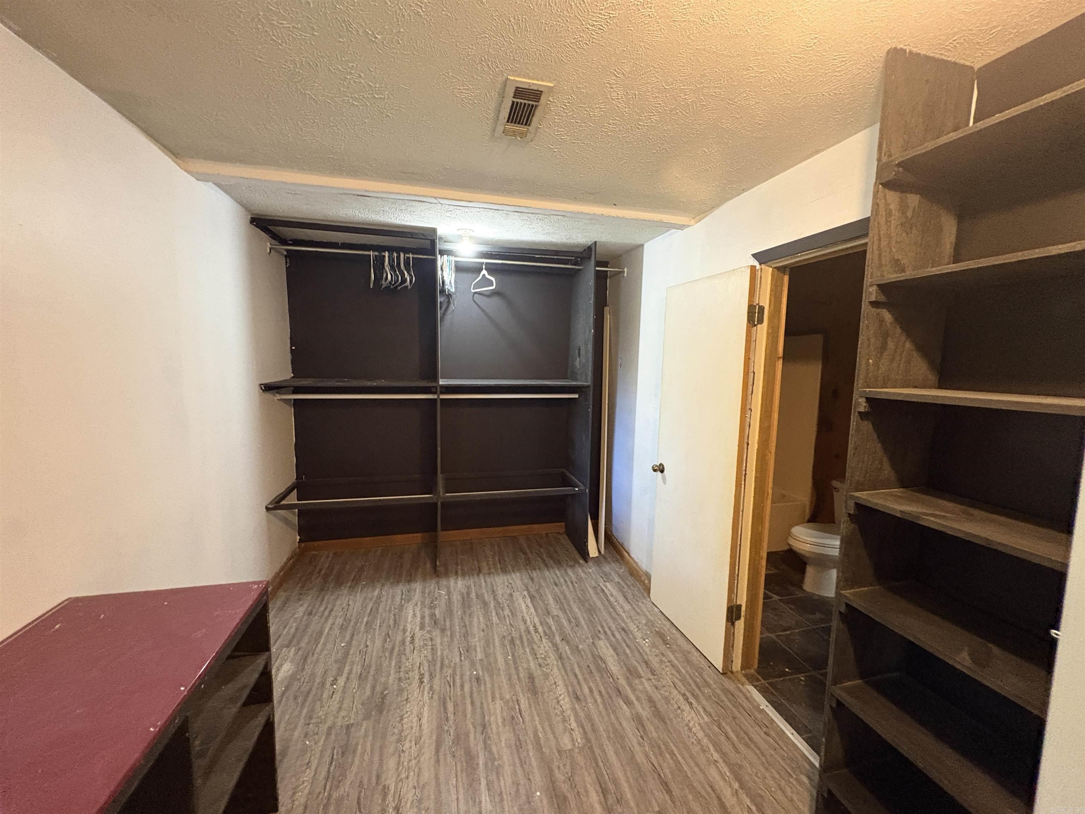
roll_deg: -0.9
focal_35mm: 14
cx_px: 542
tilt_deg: -6.1
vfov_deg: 85.7
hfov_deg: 102.1
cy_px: 407
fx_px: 439
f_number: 2.2
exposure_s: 1/40
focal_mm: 2.22
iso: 800
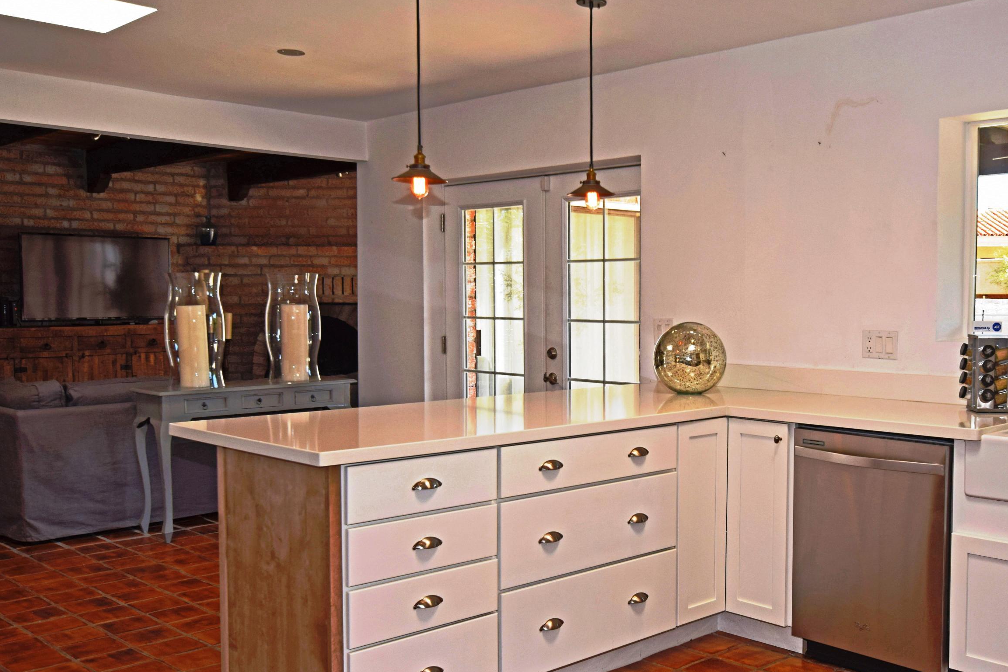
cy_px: 349
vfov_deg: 34.2
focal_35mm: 39
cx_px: 613
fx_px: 1092
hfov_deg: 49.2
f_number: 5.6
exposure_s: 1/125
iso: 360
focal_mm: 20
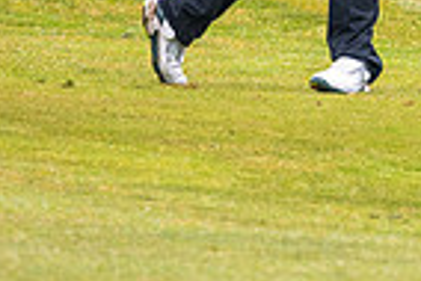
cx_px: 427
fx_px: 14773
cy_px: -203
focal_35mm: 1262
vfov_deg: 1.1
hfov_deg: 1.6
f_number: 4.5
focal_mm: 300
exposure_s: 1/800
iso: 320
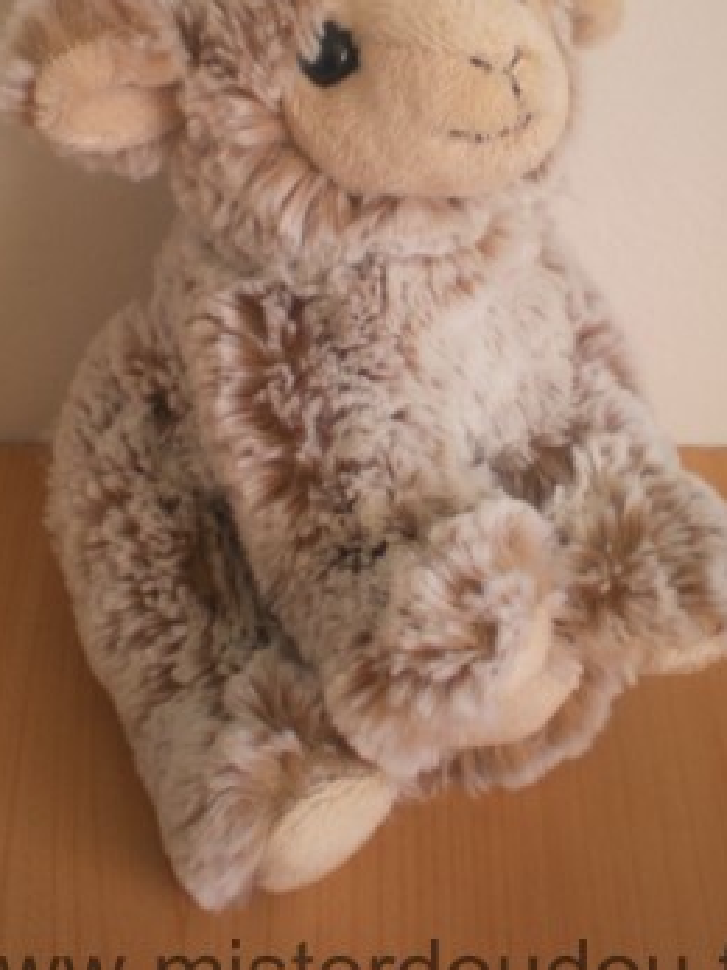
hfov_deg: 25.6
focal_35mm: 57
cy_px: 302
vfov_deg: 33.4
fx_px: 1597
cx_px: 350
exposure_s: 1/59.7
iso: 79
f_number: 3.1
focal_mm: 6.3
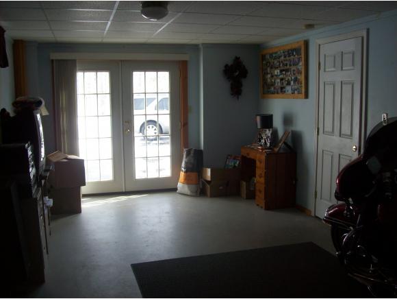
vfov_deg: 39.7
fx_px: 413
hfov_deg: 51.3
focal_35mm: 36
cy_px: 150
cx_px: 198
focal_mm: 6
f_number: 2.7
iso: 80
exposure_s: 1/140
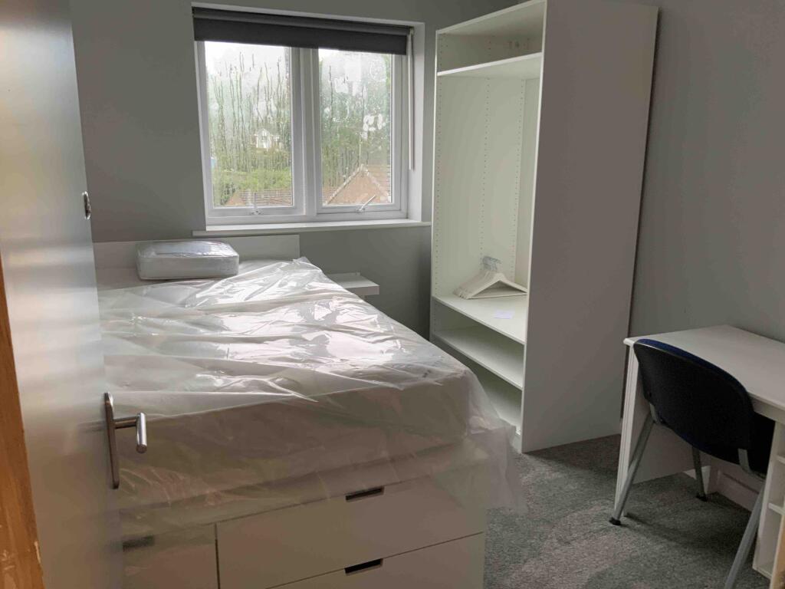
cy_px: 294
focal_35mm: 29
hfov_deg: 61.7
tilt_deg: -12.4
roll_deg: -0.7
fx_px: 658
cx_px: 392
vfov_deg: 48.2
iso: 50
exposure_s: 1/50
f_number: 1.8
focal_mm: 3
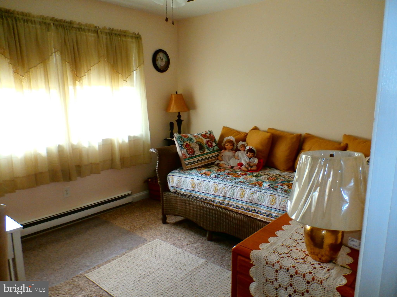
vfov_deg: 54.9
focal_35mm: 25
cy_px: 148
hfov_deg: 69.4
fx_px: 287
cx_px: 198
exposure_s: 1/30
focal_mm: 4.5
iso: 200
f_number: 3
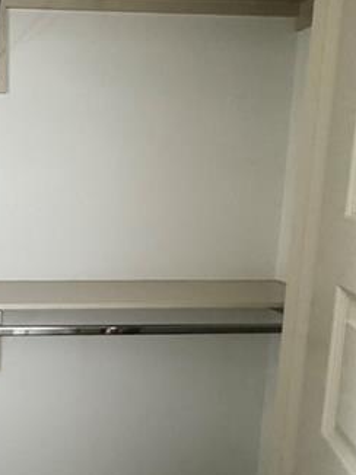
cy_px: 227
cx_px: -41
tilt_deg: -5.9
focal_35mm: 33
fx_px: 453
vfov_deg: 55.4
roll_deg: -0.9
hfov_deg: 36.1
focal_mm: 2.22
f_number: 2.2
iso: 320
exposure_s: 1/80
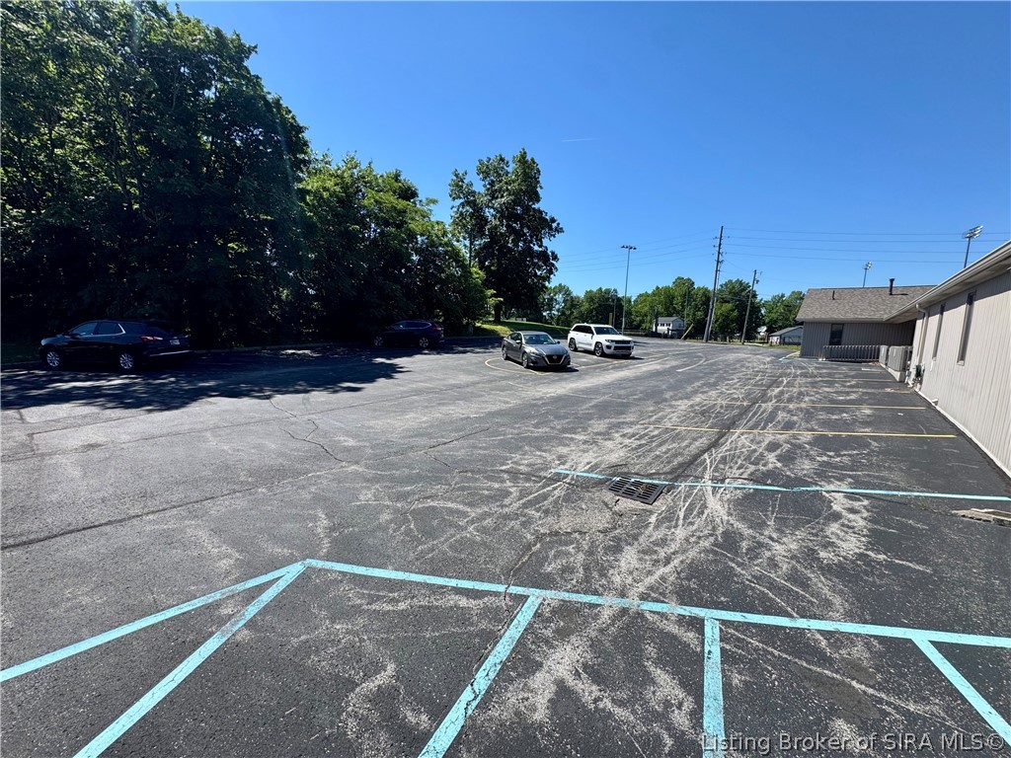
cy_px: 379
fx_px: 409
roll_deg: -2.1
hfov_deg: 102.1
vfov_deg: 85.7
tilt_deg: -7.0
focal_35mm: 14
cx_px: 506
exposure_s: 1/1477
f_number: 2.2
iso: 50
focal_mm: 2.22
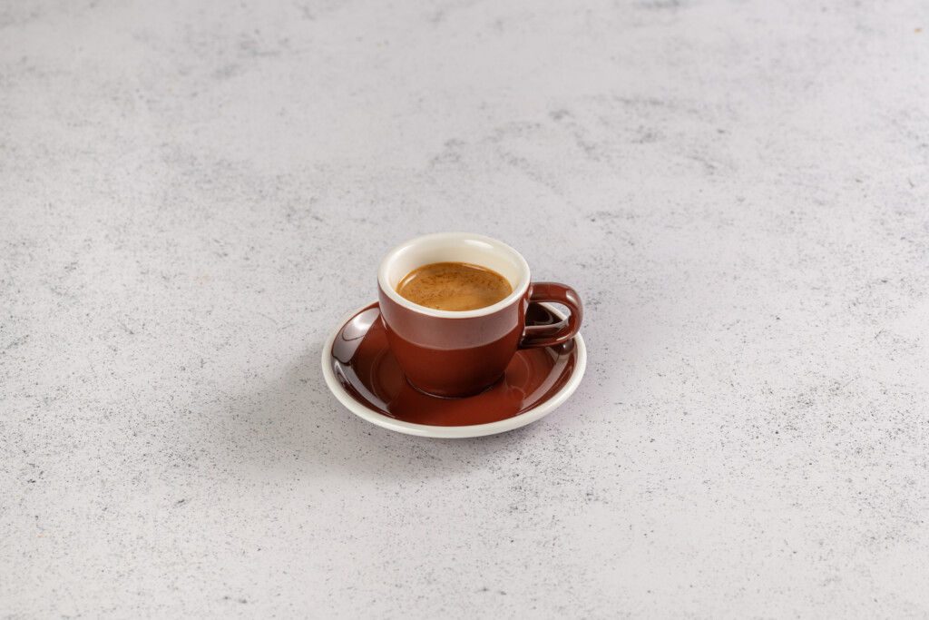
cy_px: 310
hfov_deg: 19.5
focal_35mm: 105
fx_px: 2710
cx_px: 464
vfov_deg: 13.0
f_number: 11
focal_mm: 105
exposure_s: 1/160
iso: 100
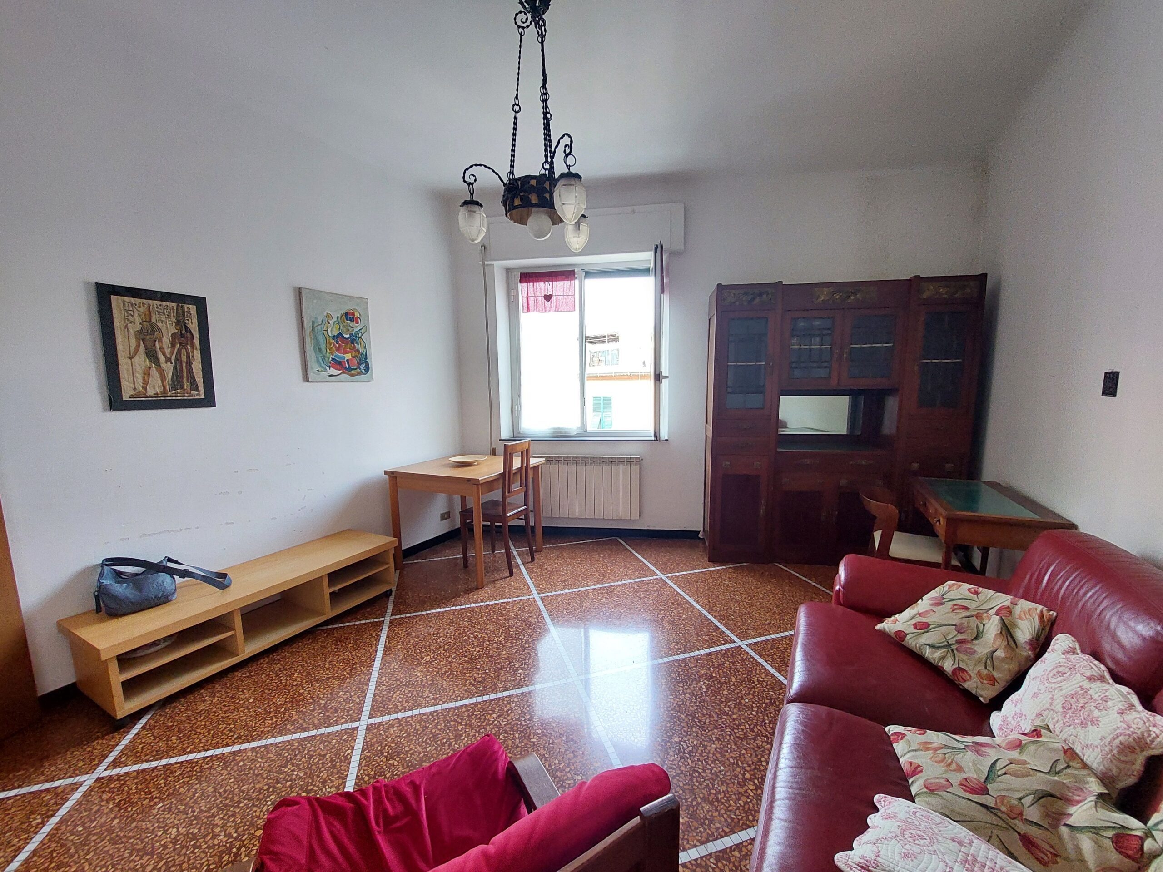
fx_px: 437
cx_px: 582
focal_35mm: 13
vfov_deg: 89.9
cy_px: 436
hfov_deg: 106.2
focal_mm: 1.74
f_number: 2.2
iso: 320
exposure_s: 1/50
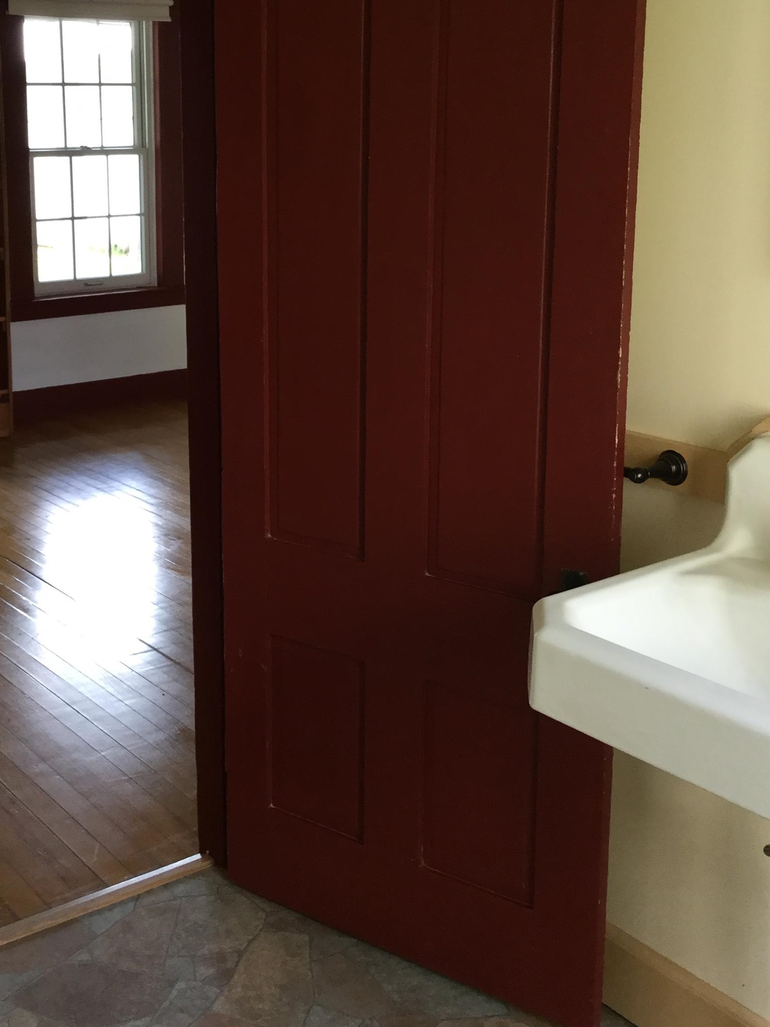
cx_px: 221
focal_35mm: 45
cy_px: 385
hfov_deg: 31.8
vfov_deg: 41.8
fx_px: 1335
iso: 50
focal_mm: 3.3
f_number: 2.4
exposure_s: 1/30
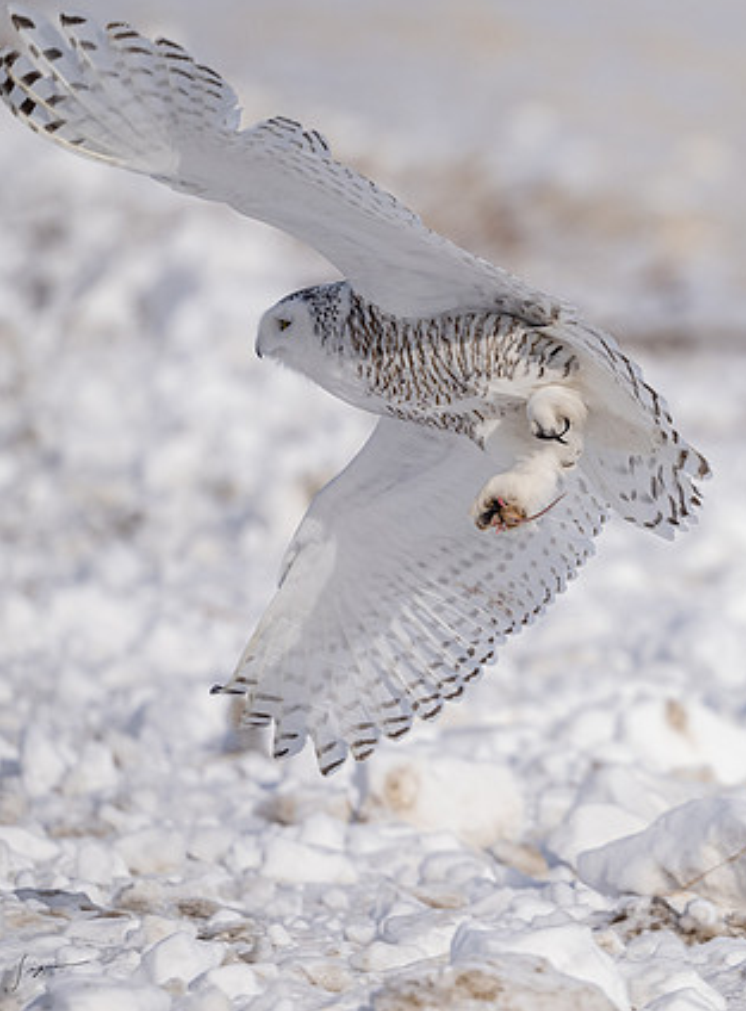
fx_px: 30248
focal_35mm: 1042
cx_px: 1086
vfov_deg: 1.9
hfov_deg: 1.4
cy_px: 646
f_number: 5.6
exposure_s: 1/2500
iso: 640
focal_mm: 500
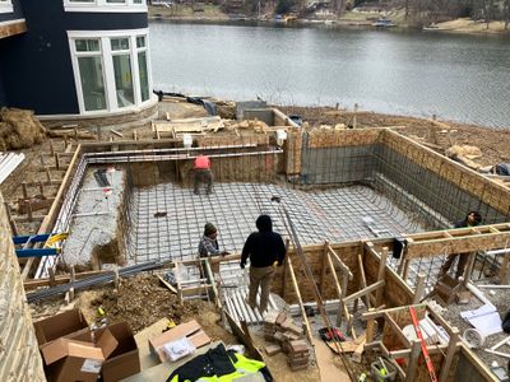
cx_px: 255
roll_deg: -0.7
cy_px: 191
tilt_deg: -23.1
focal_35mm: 28
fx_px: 413
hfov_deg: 63.4
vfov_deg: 49.7
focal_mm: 3.99
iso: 32
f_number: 1.8
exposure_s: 1/282
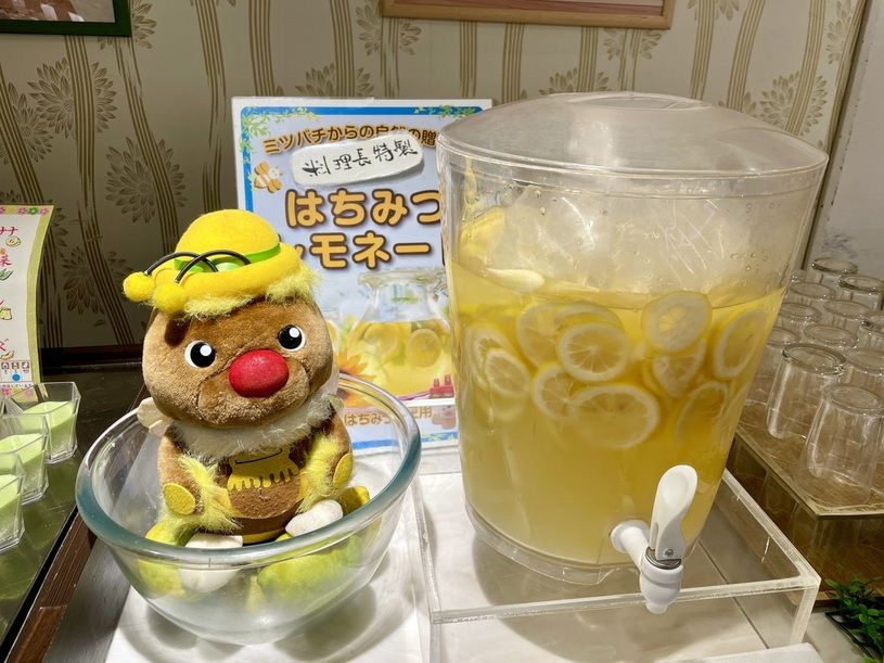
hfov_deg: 67.3
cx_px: 442
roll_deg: -1.2
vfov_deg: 53.1
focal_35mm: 26
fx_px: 664
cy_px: 332
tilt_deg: -23.8
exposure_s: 1/100
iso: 32
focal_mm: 4.2
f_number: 1.6
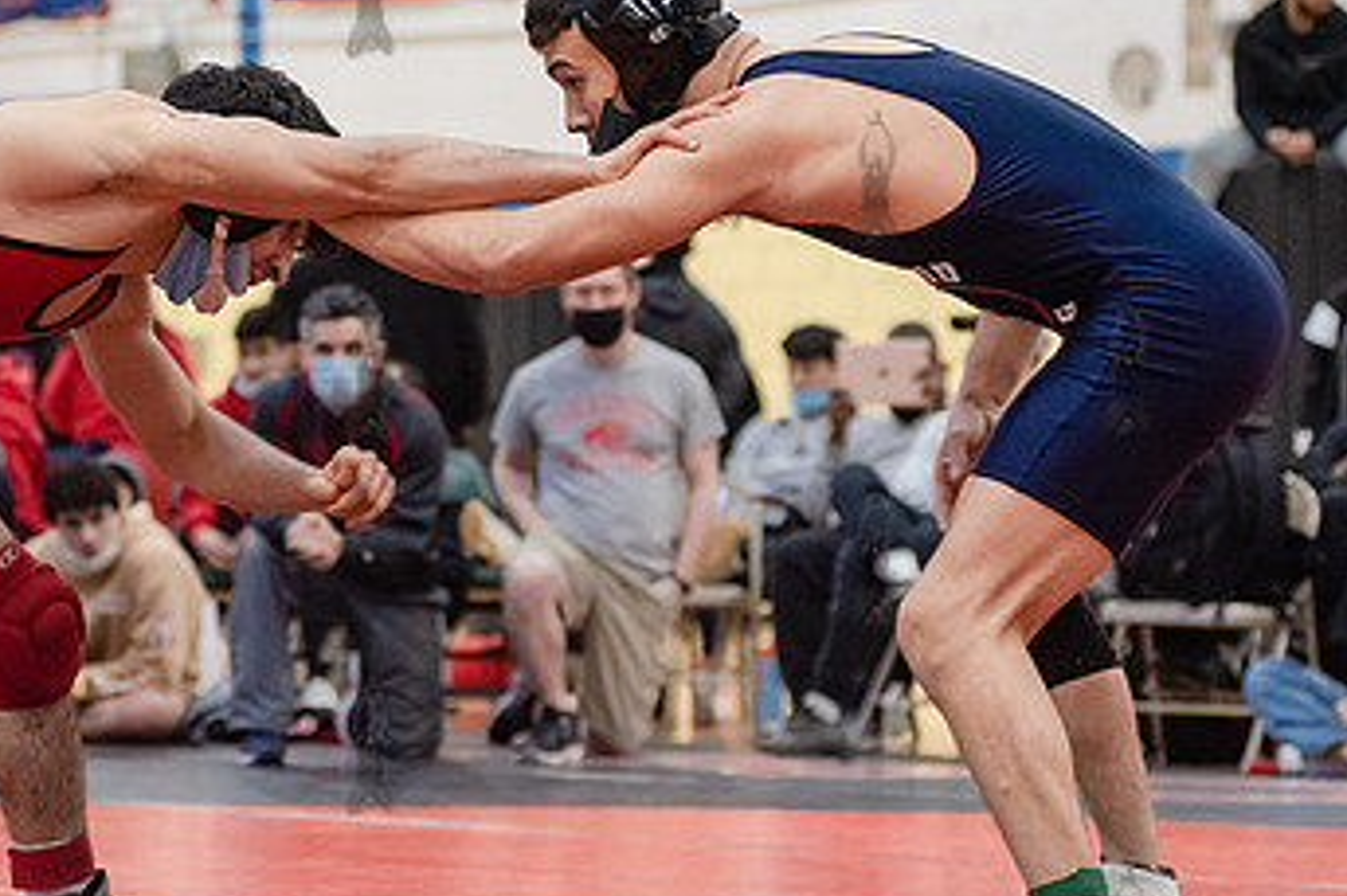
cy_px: 366
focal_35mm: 135
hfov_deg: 15.1
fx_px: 5049
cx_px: 368
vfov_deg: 10.1
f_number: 3.5
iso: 4000
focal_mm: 80
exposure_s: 1/400
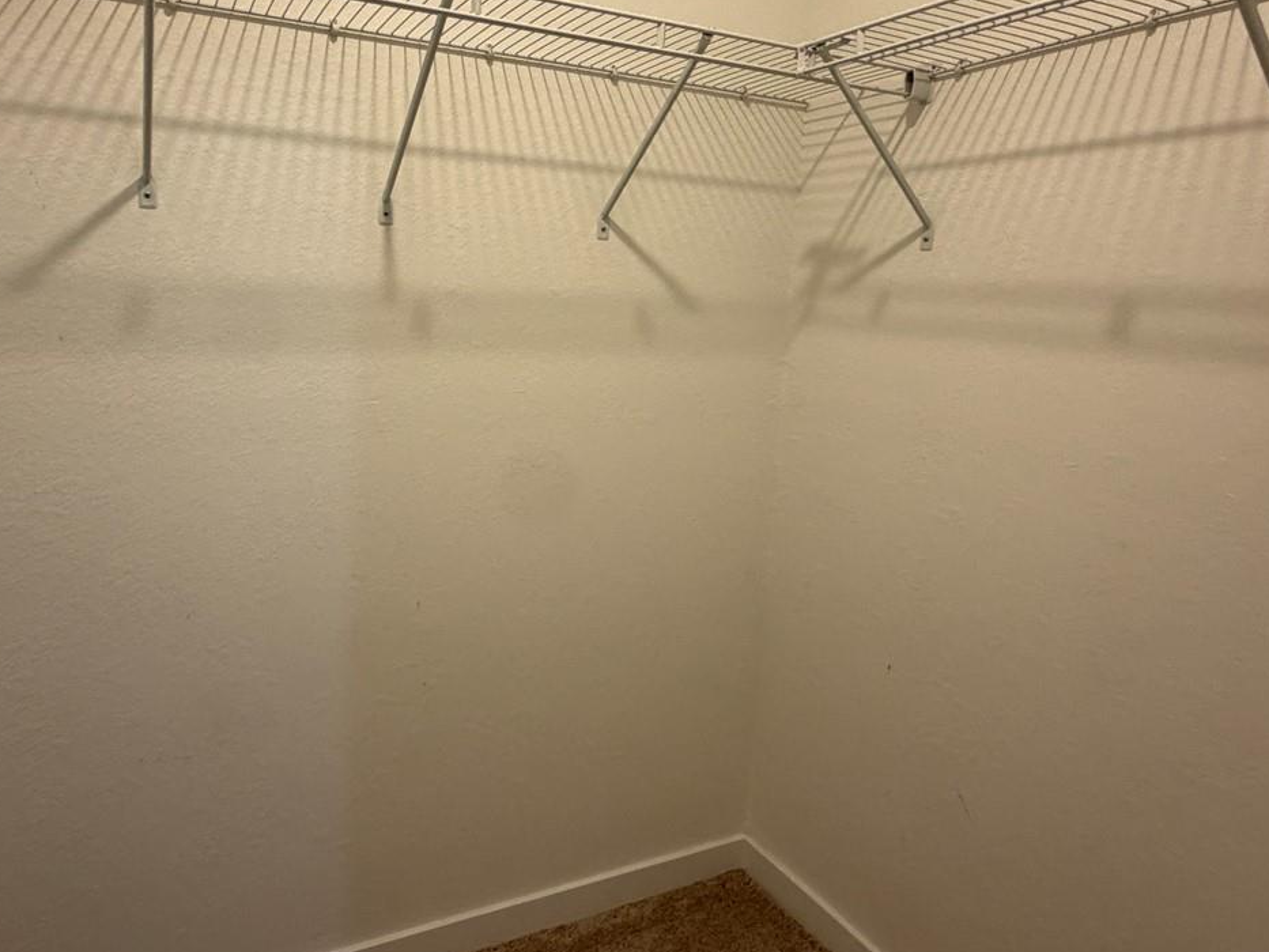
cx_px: 524
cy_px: 396
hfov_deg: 71.0
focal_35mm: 24
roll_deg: -2.6
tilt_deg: -7.6
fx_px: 880
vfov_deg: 56.5
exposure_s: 1/120
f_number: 2.2
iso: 250
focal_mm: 2.22
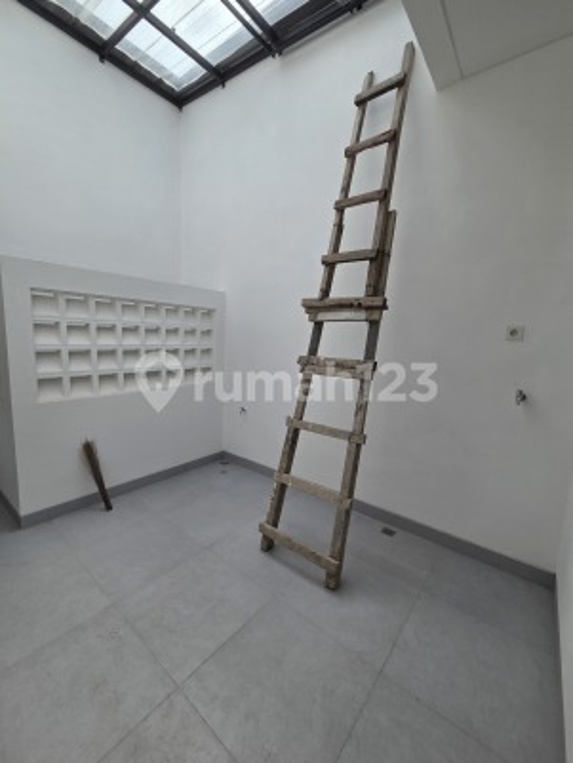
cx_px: 286
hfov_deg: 89.9
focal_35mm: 13
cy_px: 382
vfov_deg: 106.2
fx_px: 287
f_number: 2.2
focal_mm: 2.2
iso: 50
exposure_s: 1/556
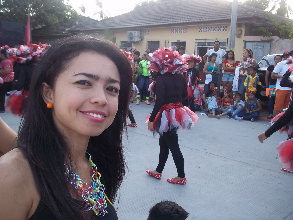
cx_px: 146
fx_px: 305
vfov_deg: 39.7
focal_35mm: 36
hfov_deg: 51.4
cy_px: 110
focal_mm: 6.5
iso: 80
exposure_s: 1/80
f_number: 3.1
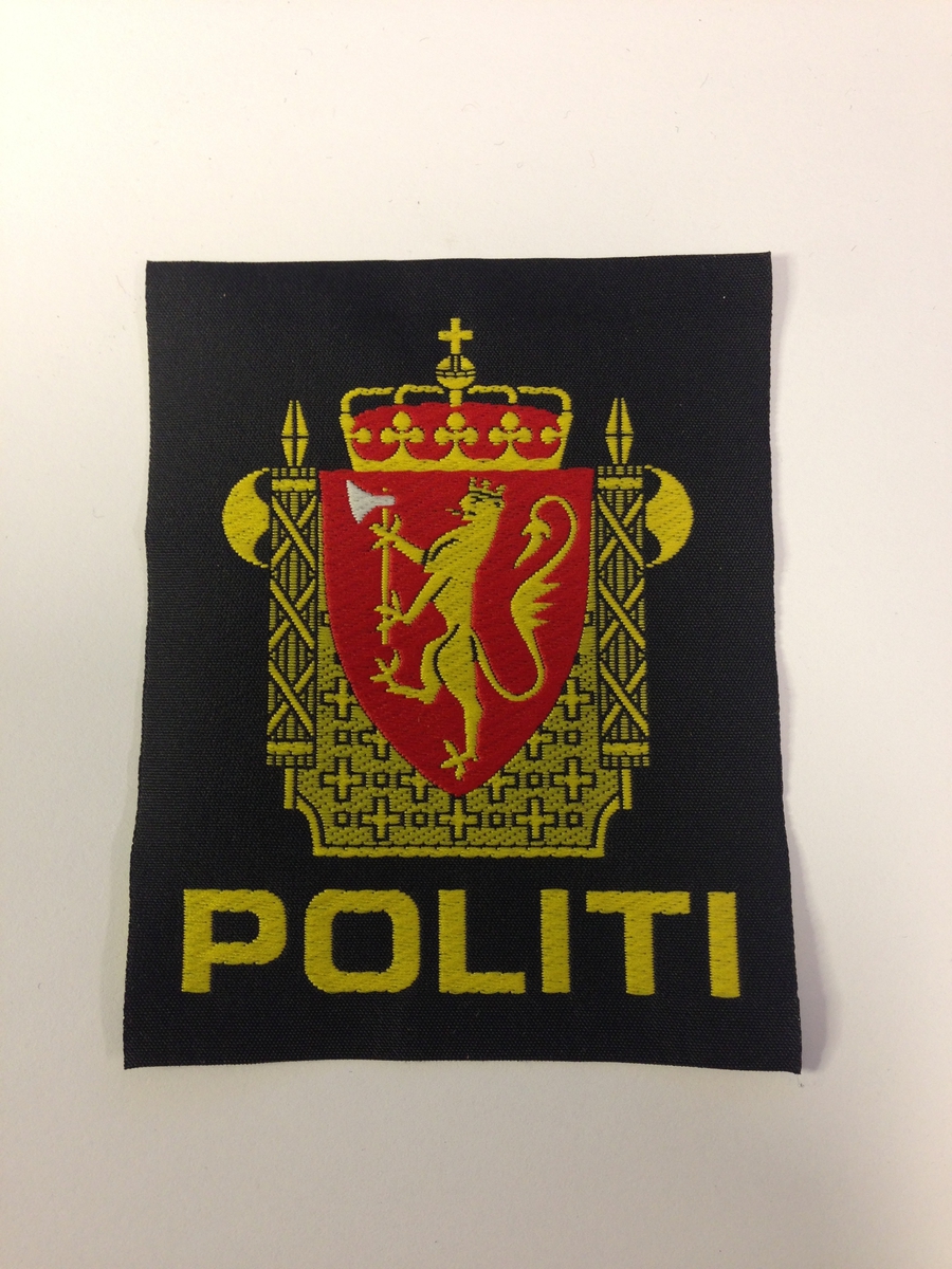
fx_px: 1210
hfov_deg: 42.9
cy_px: 634
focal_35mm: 33
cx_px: 476
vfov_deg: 55.4
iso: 80
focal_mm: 4.12
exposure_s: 1/20
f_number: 2.4
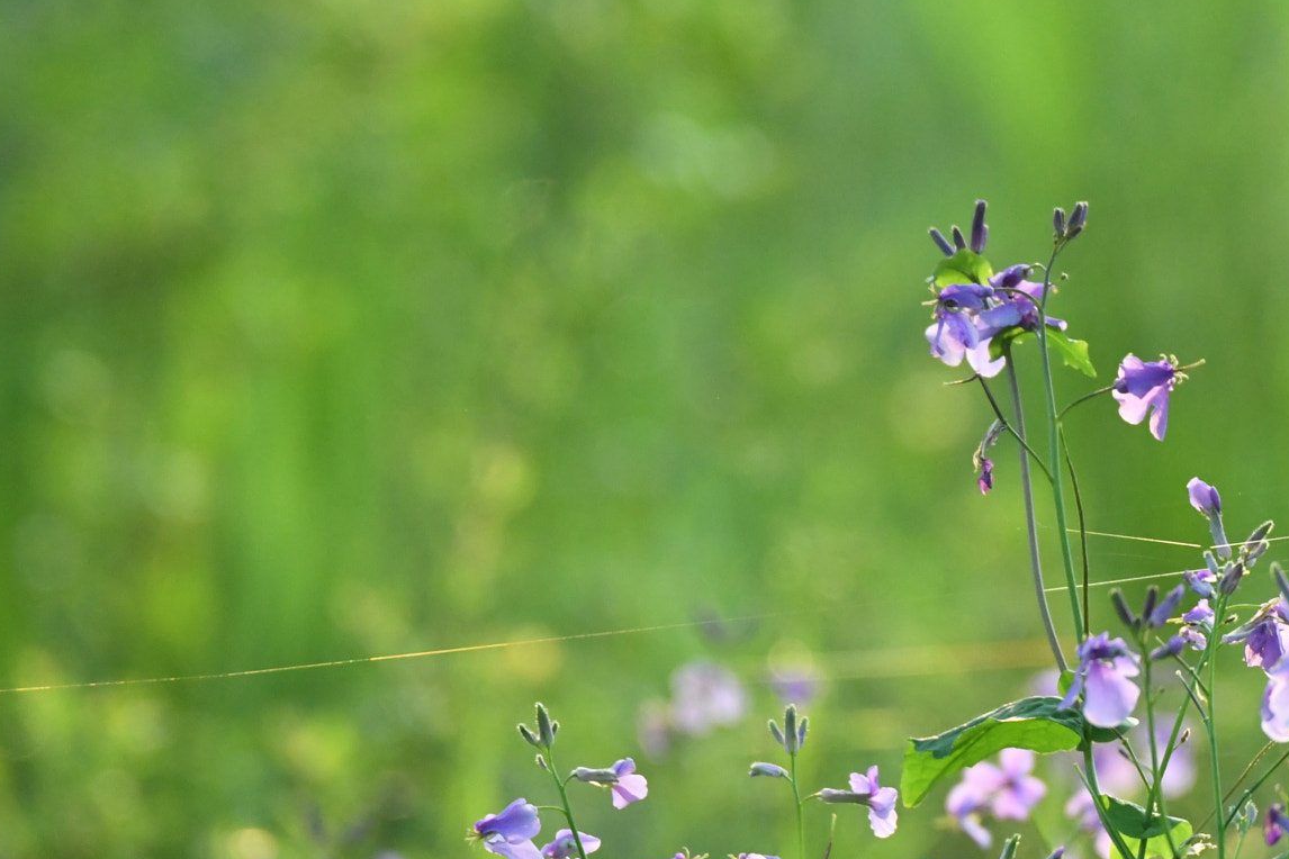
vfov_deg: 1.3
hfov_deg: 1.9
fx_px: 38381
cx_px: 1071
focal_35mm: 1072
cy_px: 430
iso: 2500
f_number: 6.3
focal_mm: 400
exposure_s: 1/640
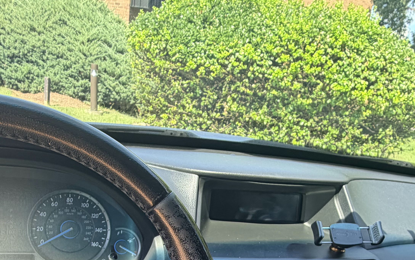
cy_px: 271
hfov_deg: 50.4
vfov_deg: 30.1
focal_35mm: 39
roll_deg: -7.2
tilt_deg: -22.3
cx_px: 215
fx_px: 441
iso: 40
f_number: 2.2
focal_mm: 2.22
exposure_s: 1/130
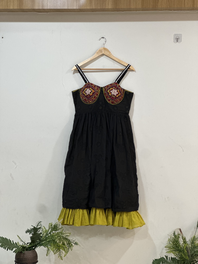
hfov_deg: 19.1
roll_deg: -2.0
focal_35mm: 77
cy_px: 132
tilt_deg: -1.5
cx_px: 99
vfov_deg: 25.3
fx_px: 587
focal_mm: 9
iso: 200
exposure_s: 1/33
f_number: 2.8
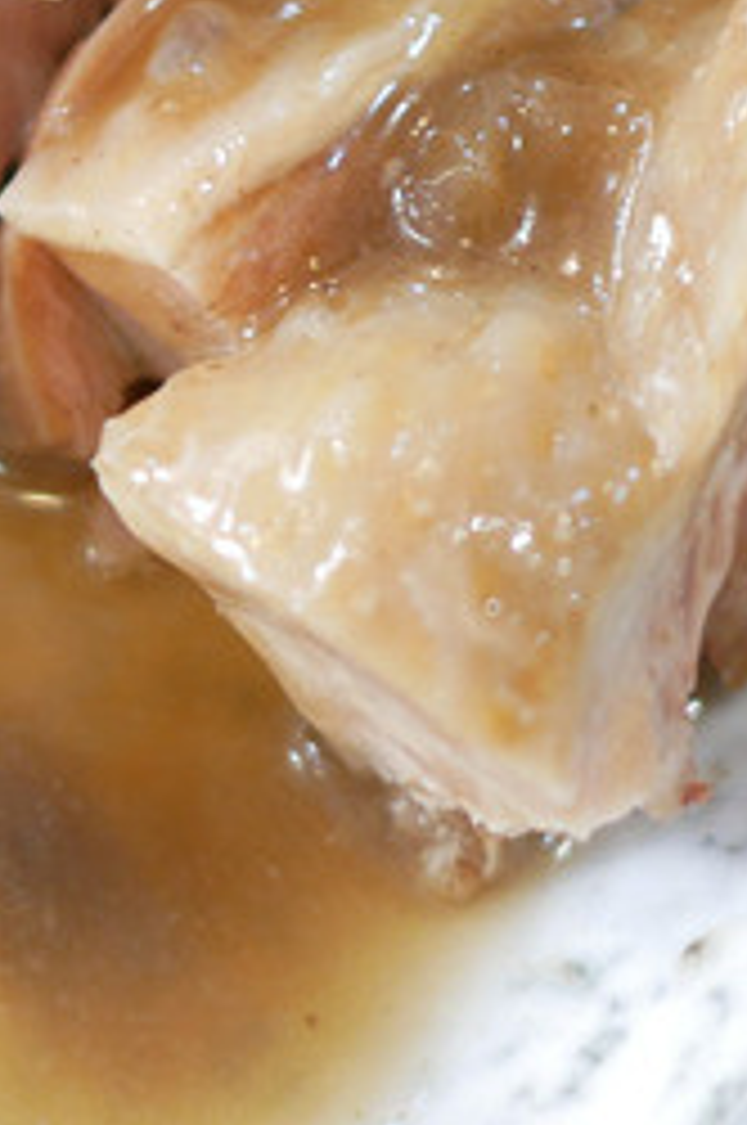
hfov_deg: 10.7
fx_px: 3901
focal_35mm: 125
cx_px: -238
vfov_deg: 16.1
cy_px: 45
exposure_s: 1/60
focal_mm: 15
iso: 250
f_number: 1.7
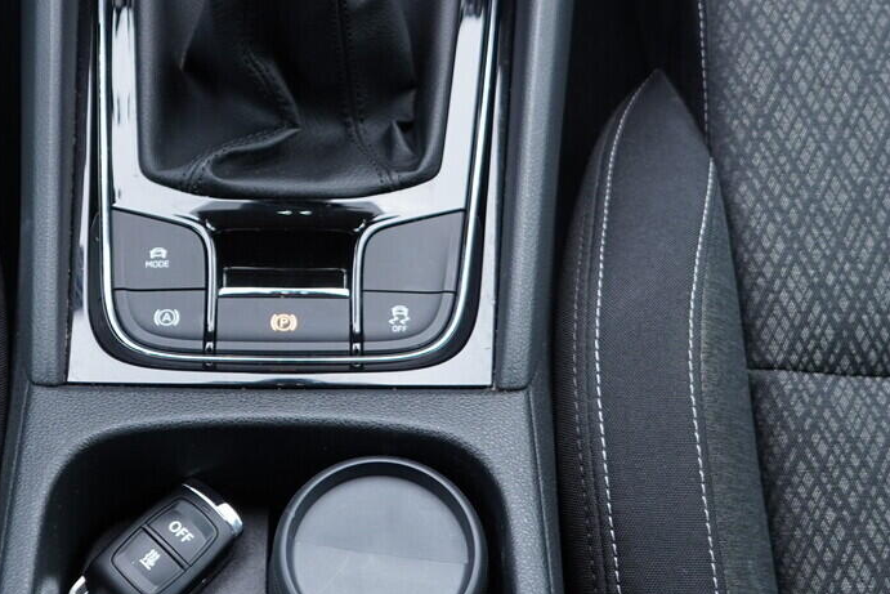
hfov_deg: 26.8
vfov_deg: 18.0
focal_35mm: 75
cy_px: 113
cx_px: 295
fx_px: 1854
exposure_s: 1/40
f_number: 2.8
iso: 320
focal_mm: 24
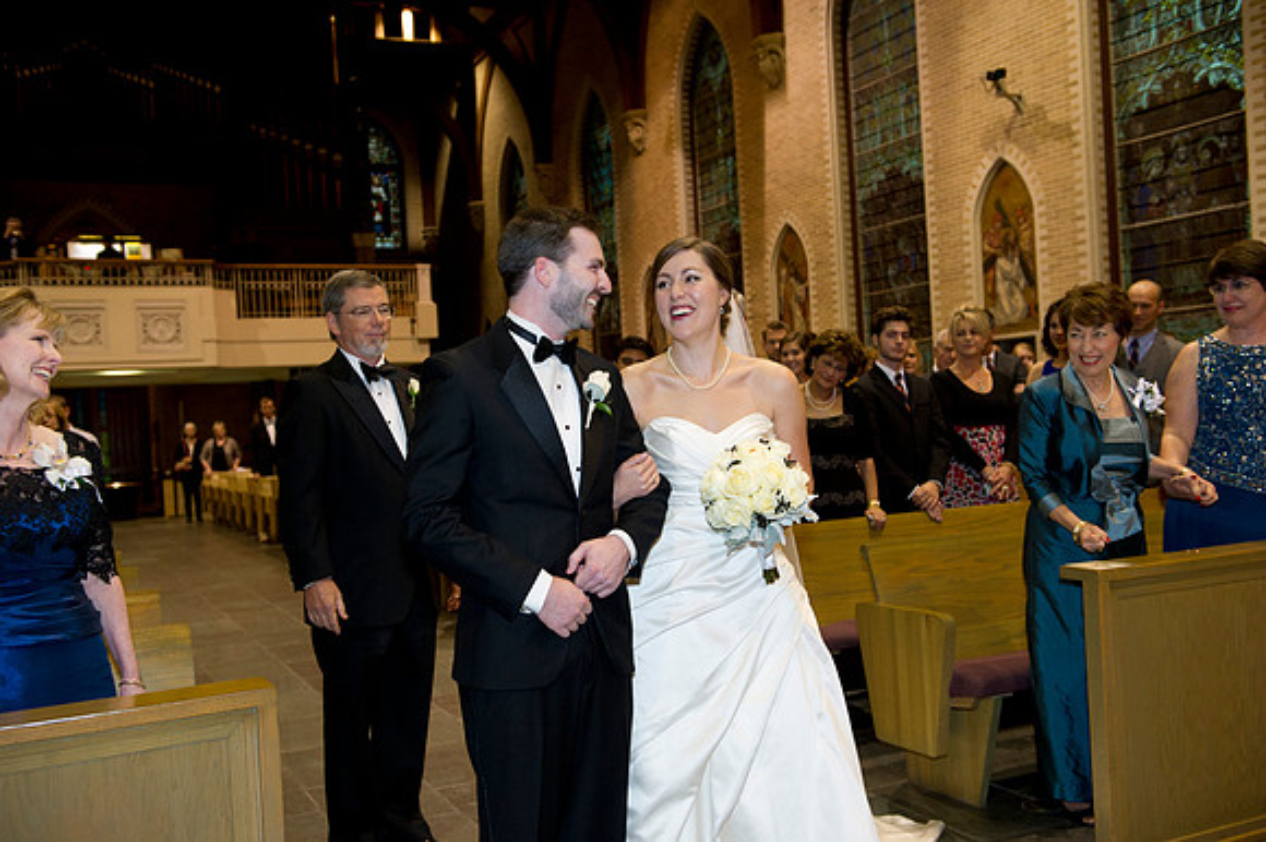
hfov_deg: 54.5
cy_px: 421
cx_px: 633
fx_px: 1230
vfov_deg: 37.8
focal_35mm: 35
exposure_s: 1/60
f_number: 4
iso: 1250
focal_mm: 35
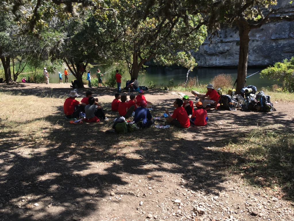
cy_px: 110
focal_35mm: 29
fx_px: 246
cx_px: 147
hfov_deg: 61.7
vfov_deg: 48.2
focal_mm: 4.15
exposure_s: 1/444
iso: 25
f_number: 2.2
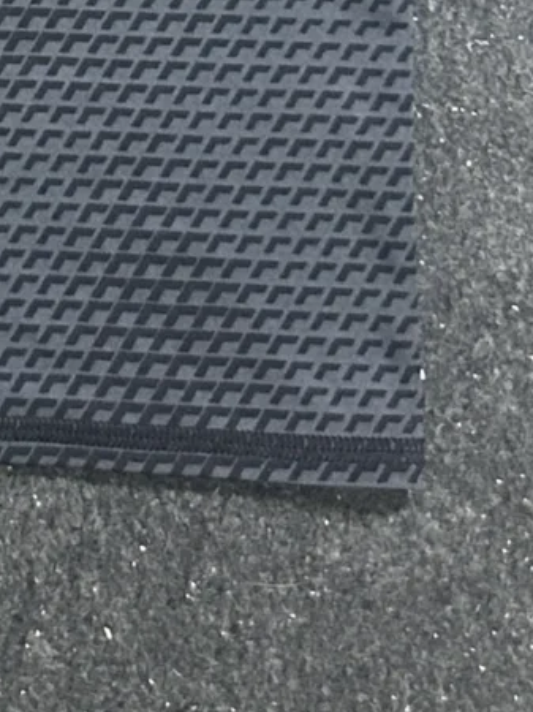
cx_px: -266
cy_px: -652
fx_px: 3041
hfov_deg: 9.7
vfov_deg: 12.1
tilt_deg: -60.8
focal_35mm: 148
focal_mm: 5.7
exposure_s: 1/33
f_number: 1.5
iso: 400
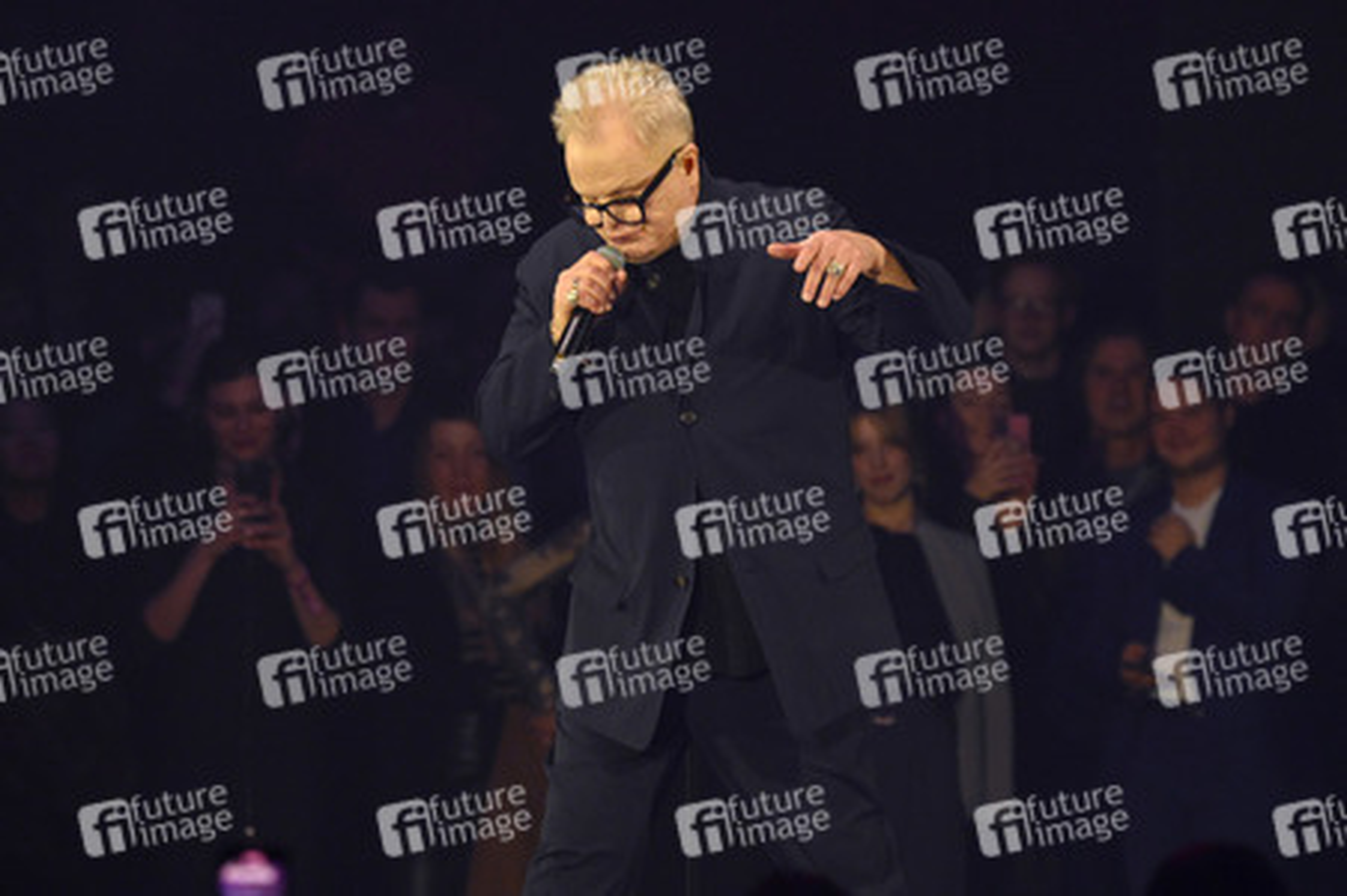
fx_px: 10469
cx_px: 674
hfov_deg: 7.4
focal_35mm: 280
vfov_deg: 4.9
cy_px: 448
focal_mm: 280
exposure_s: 1/640
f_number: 5.6
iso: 6400
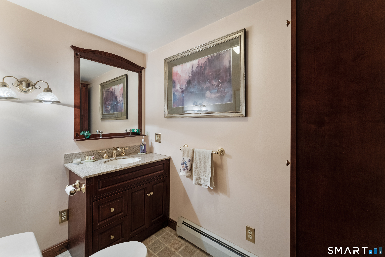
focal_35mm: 14
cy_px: 128
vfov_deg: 81.2
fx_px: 150
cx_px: 192
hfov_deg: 104.3
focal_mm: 14
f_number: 8
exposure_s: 1/6
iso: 800
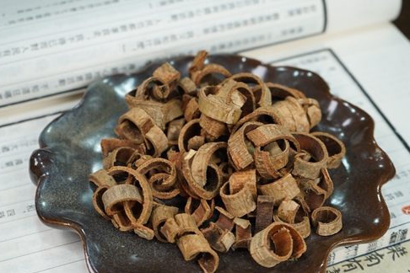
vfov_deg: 23.4
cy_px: 155
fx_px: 661
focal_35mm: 58
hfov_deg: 34.5
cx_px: 216
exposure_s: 1/160
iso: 640
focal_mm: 47
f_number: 5.6
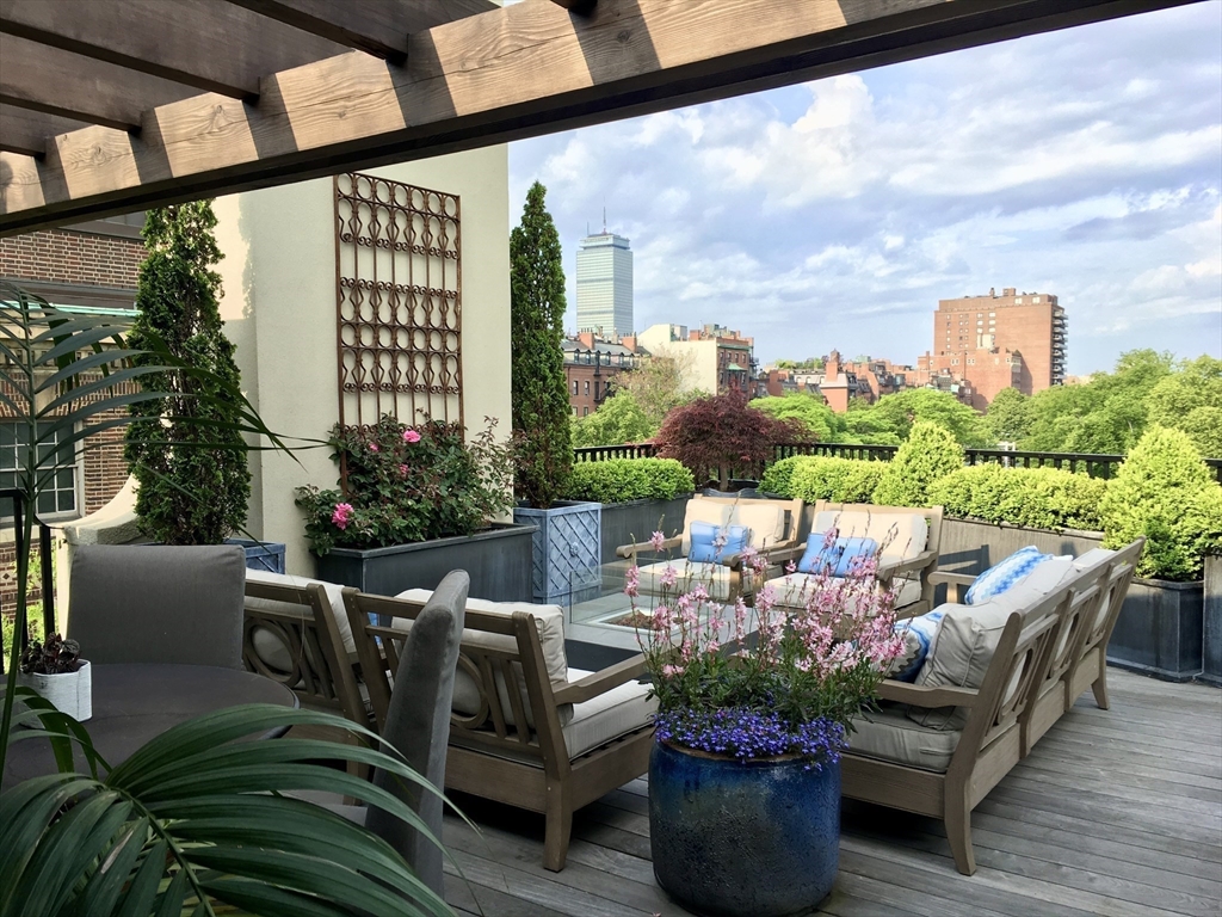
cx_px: 611
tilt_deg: -1.9
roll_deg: +0.1
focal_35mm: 29
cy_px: 458
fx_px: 1024
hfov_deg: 61.7
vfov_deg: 48.2
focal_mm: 4.15
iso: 25
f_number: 2.2
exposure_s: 1/324
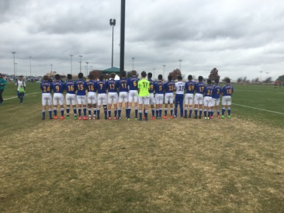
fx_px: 238
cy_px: 106
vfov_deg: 48.2
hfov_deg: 61.7
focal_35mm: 29
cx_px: 142
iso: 25
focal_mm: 4.15
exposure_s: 1/610
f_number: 2.2
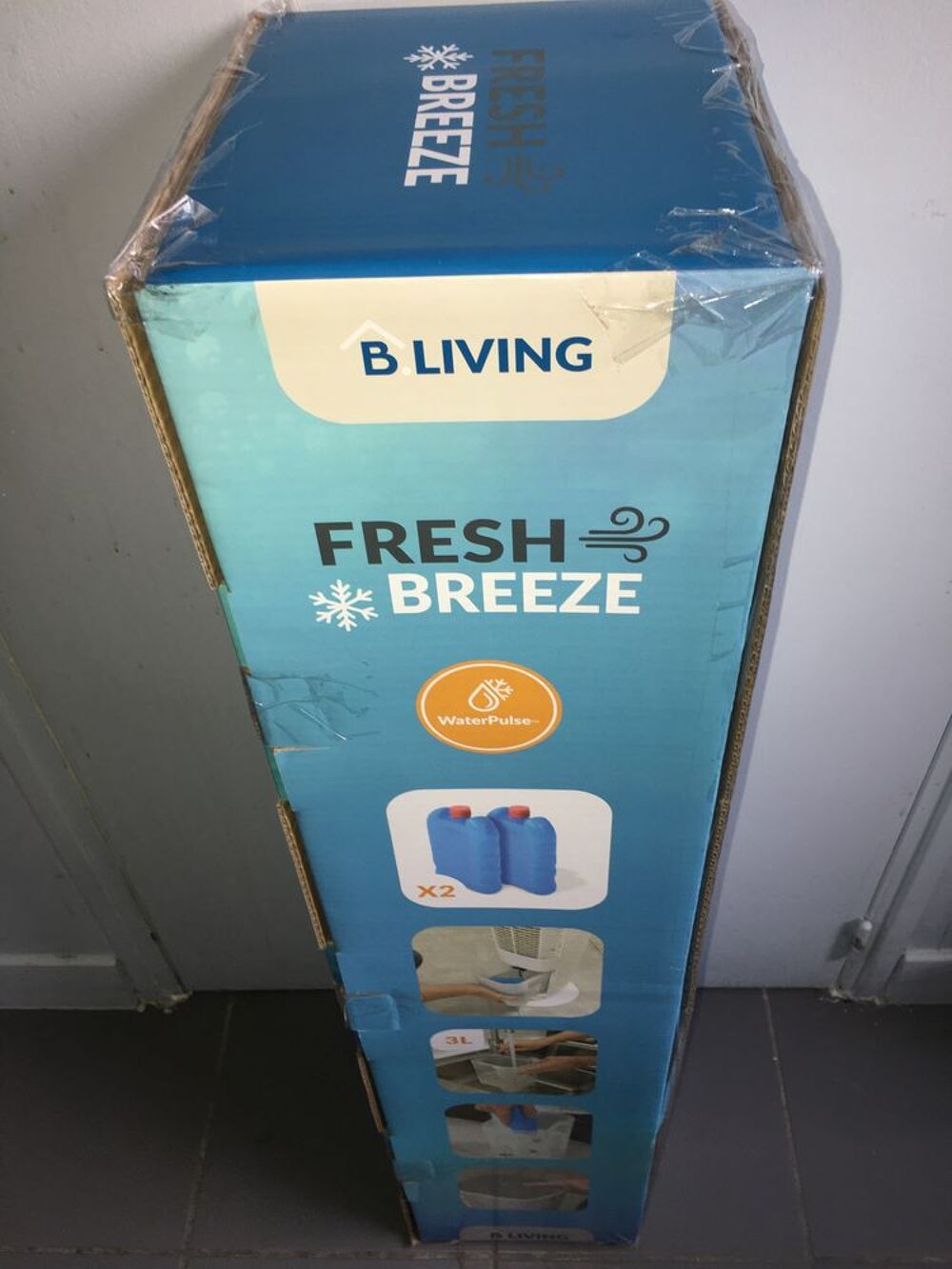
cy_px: 634
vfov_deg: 61.7
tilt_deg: -46.4
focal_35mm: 29
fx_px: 1063
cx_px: 476
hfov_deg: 48.2
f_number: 2.2
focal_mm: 4.15
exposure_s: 1/33
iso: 32
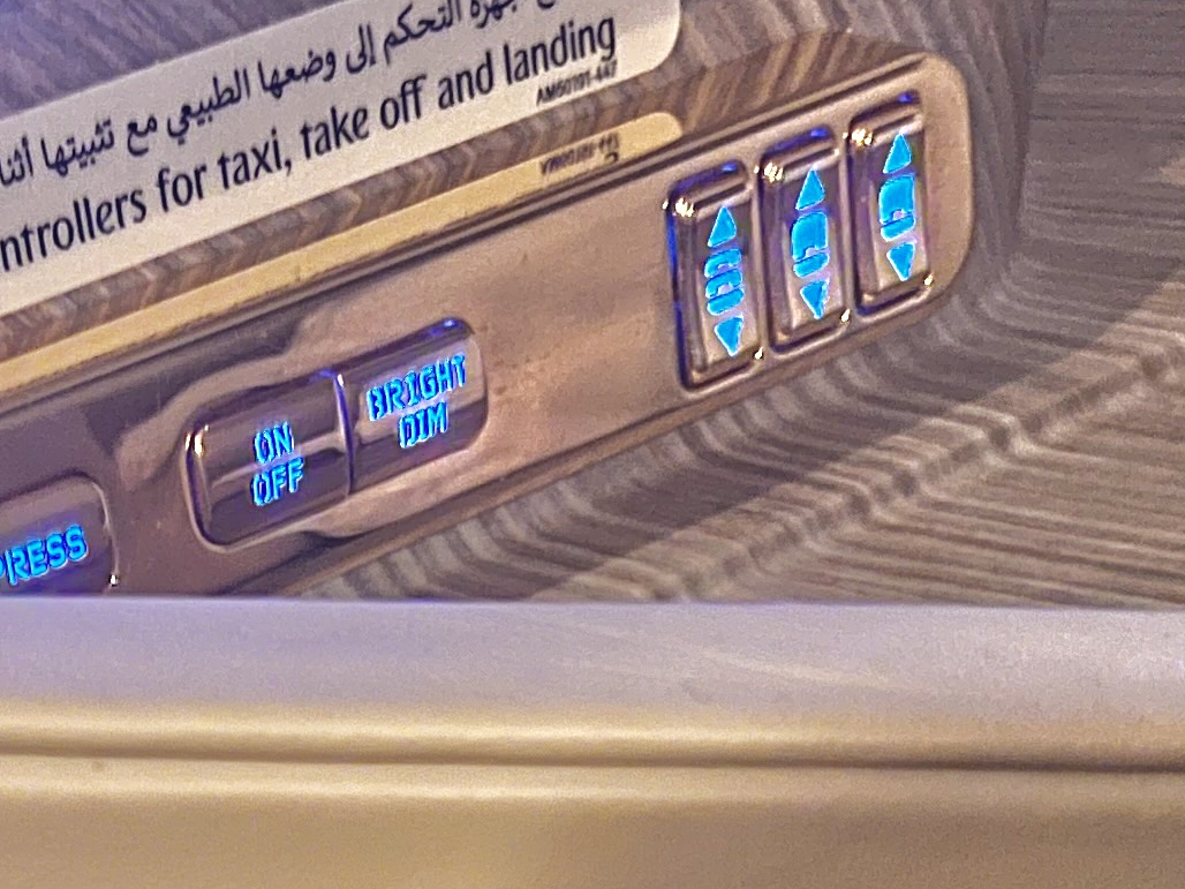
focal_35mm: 102
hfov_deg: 19.1
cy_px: 1711
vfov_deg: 12.9
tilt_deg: -50.1
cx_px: 267
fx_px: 3492
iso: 640
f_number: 1.5
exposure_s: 1/30
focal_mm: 5.7
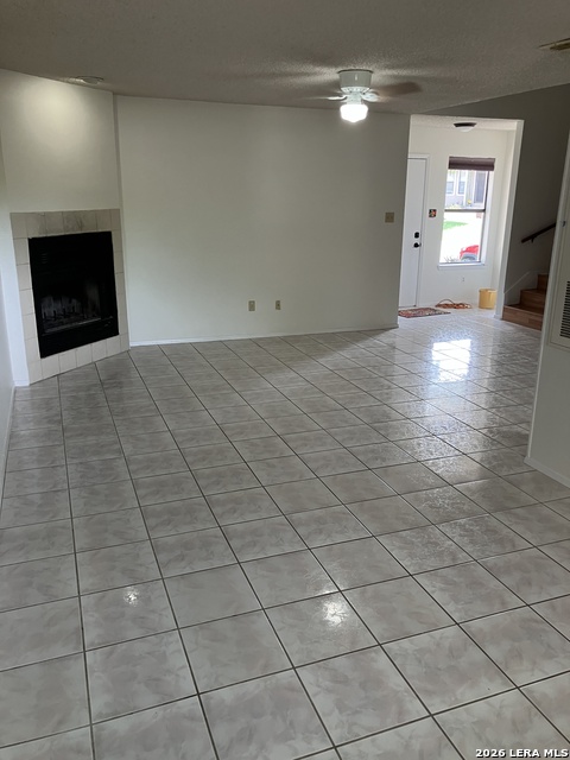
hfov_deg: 49.7
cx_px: 285
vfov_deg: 63.4
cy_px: 380
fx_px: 615
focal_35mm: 28
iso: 100
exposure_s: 1/60
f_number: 1.8
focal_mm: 3.99
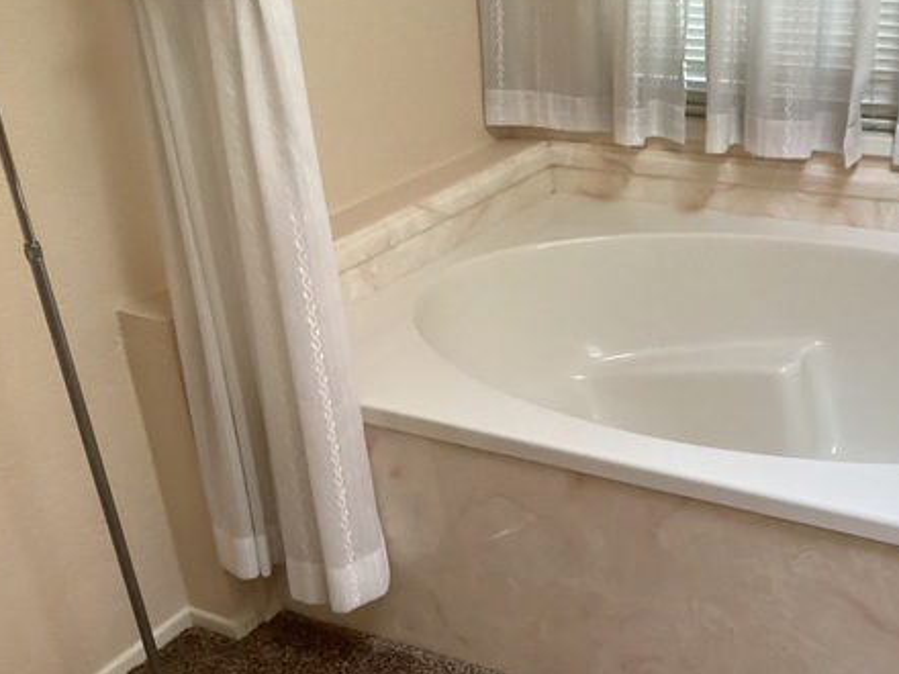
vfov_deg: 30.8
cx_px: 630
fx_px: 1221
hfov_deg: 39.7
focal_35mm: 47
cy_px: 419
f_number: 2.4
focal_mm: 3.3
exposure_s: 1/60
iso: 250
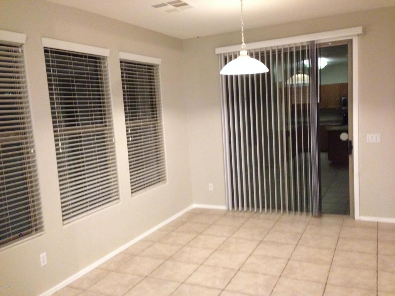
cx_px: 198
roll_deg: +2.7
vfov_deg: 42.9
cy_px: 148
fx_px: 377
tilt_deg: -5.5
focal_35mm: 33
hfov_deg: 55.4
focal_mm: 4.12
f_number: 2.4
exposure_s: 1/20
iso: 400
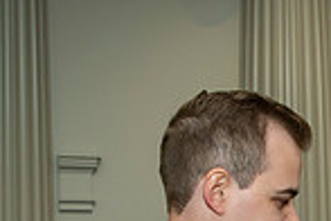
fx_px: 1039
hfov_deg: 16.9
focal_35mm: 113
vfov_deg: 11.4
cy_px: 383
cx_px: 448
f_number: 4.5
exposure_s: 1/60
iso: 800
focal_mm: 26
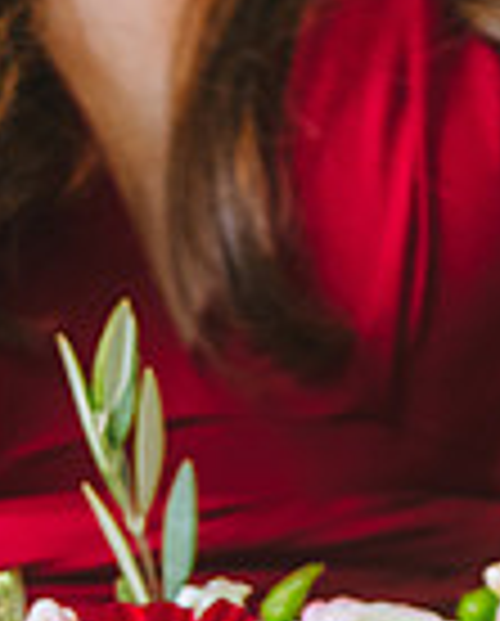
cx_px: 189
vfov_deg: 8.8
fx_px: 3945
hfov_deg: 7.2
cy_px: 922
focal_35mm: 214
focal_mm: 70
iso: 1600
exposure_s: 1/80
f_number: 3.5
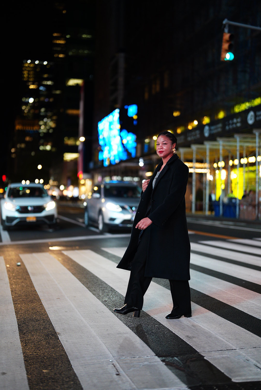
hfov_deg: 27.0
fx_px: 543
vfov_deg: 39.6
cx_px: 130
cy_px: 195
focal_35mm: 50
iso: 1000
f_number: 1.2
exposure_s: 1/500
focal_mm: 50
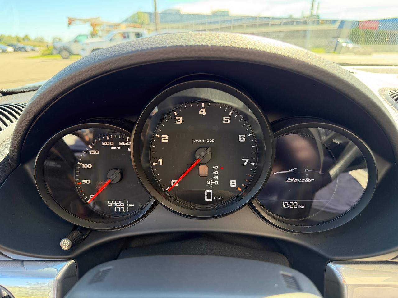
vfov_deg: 56.8
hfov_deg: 71.6
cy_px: 149
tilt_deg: -19.5
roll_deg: -0.1
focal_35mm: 24
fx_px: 276
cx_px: 199
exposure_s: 1/220
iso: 200
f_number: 1.78
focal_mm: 6.76
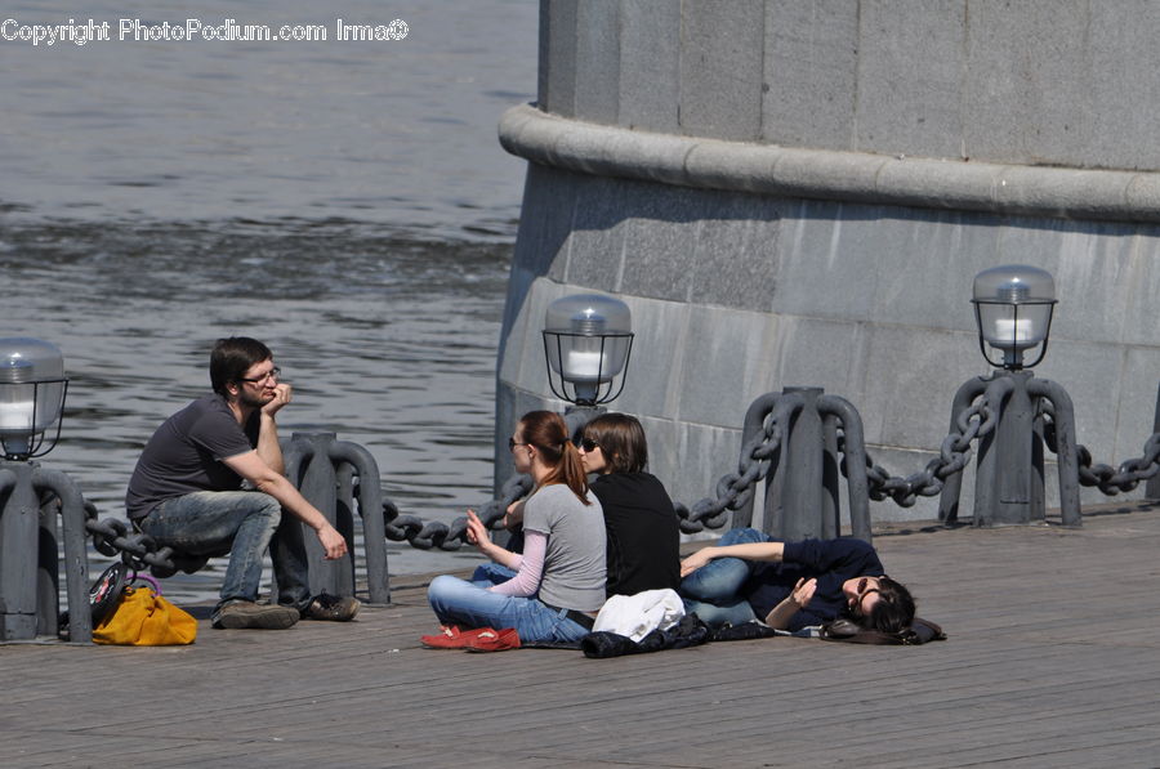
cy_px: 384
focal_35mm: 420
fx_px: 13511
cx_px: 580
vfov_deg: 3.3
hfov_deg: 4.9
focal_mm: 280
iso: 200
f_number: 11
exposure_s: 1/500
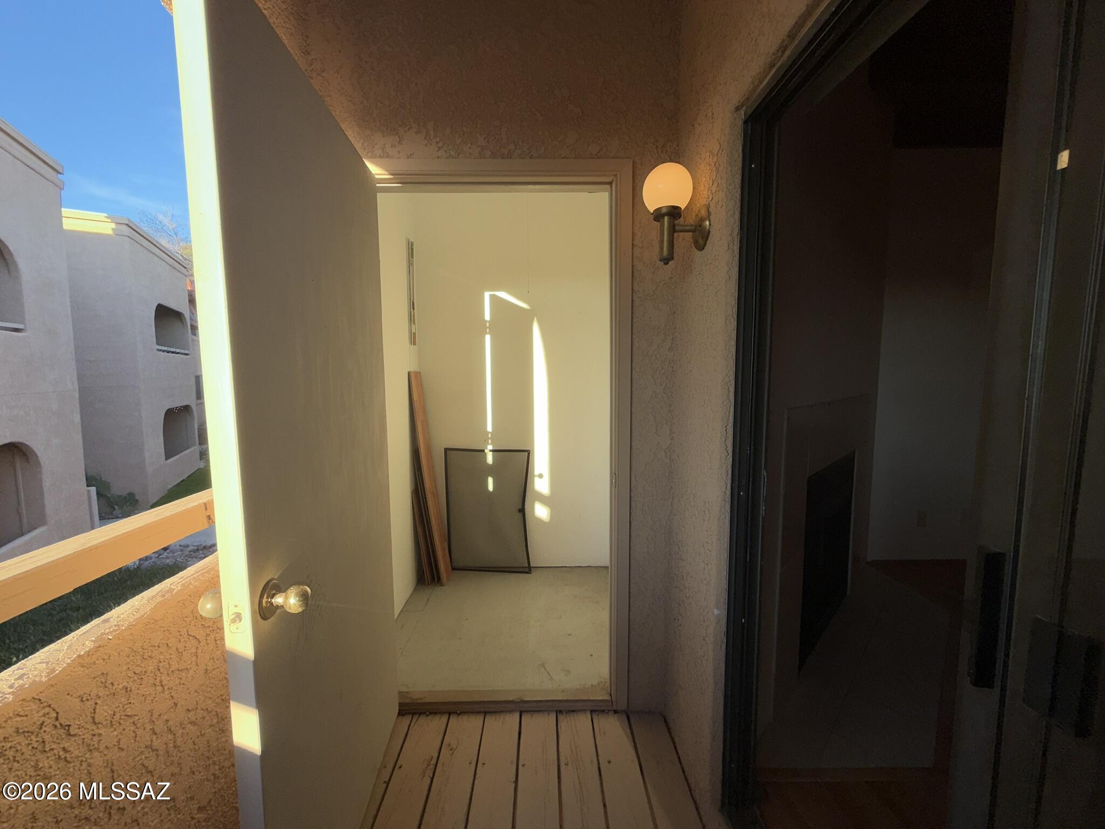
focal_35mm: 14
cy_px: 414
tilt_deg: -4.9
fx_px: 447
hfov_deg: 102.1
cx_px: 552
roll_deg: +0.2
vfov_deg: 85.7
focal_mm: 2.22
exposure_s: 1/121
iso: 16
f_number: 2.2
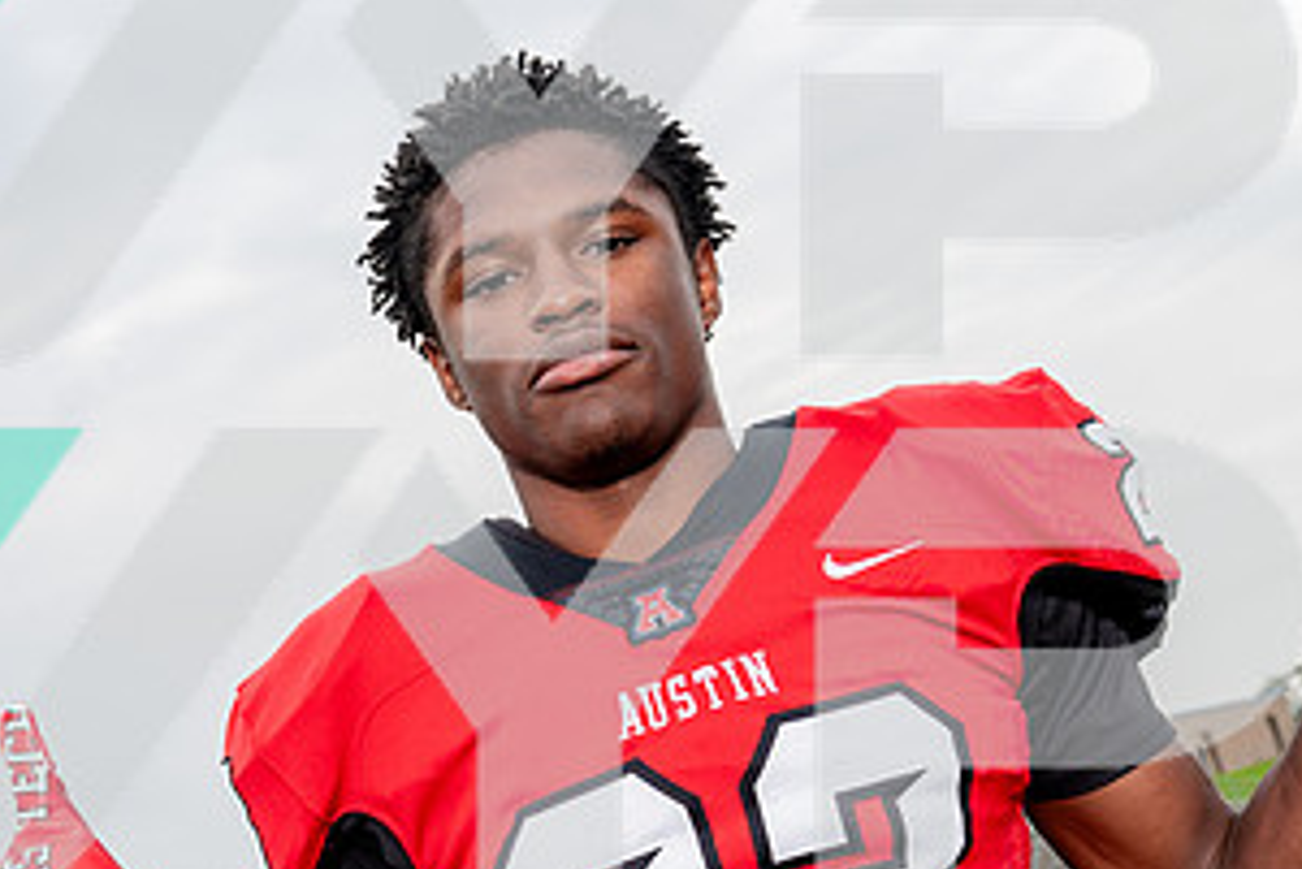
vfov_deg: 25.7
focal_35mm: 52
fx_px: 1881
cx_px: 731
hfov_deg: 38.1
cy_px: 659
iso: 100
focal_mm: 27
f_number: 5
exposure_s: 1/250
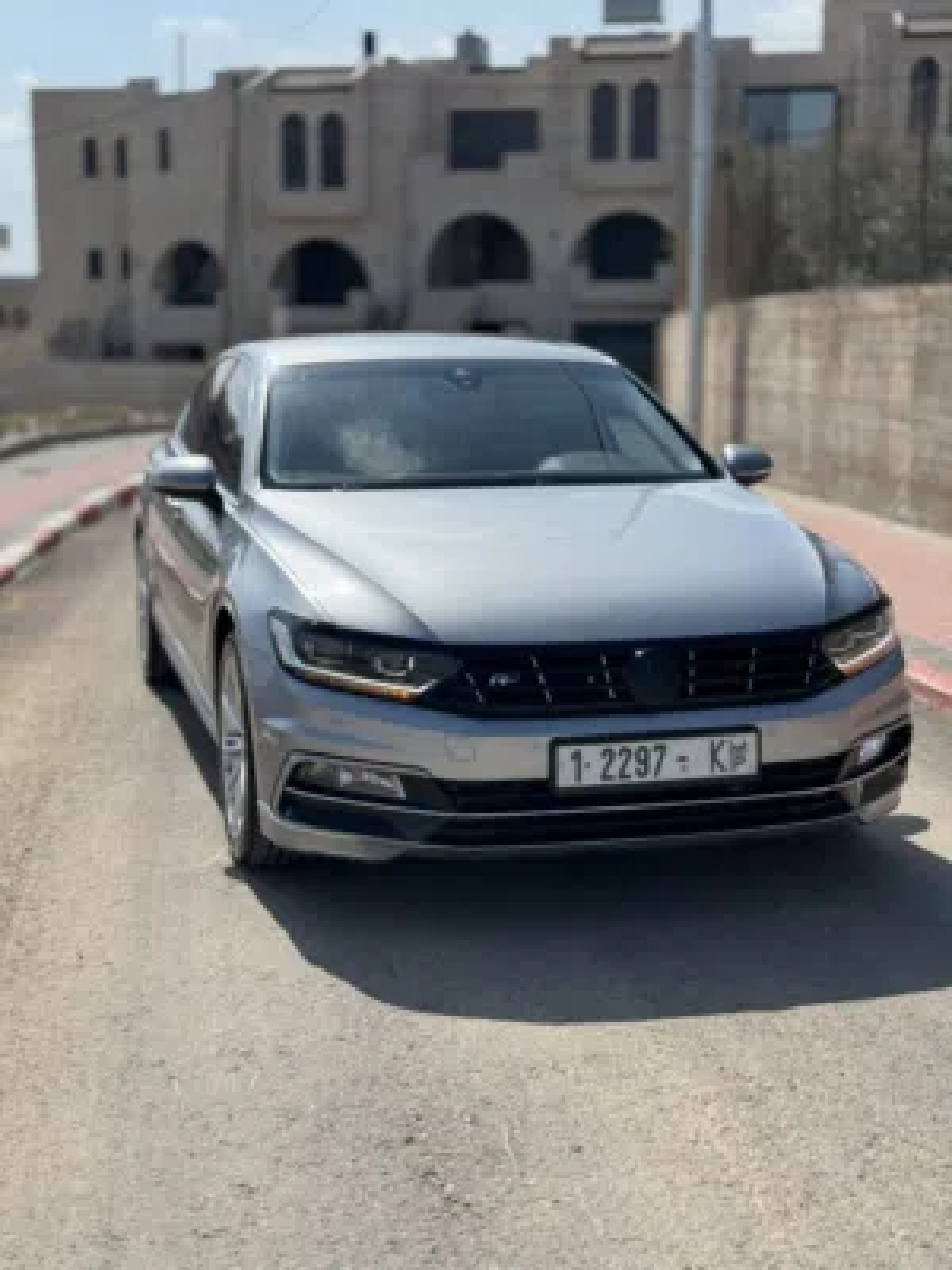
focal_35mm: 48
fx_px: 1760
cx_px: 476
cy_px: 635
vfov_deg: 39.7
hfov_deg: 30.3
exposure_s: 1/6410
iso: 64
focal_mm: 6.76
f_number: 1.78
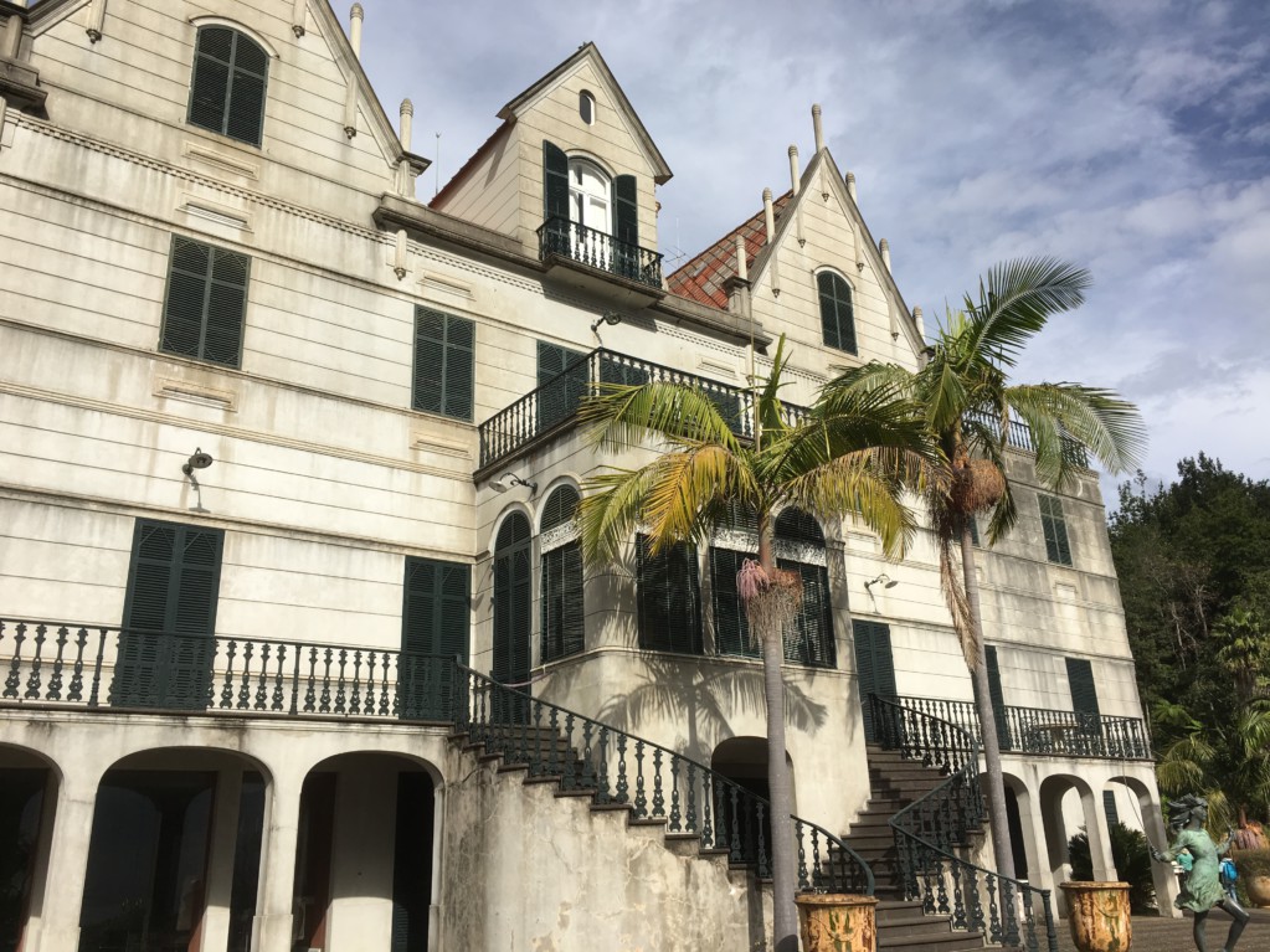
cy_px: 476
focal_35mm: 29
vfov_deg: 48.2
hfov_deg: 61.7
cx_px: 635
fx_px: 1064
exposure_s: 1/1972
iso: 25
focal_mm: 4.15
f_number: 2.2
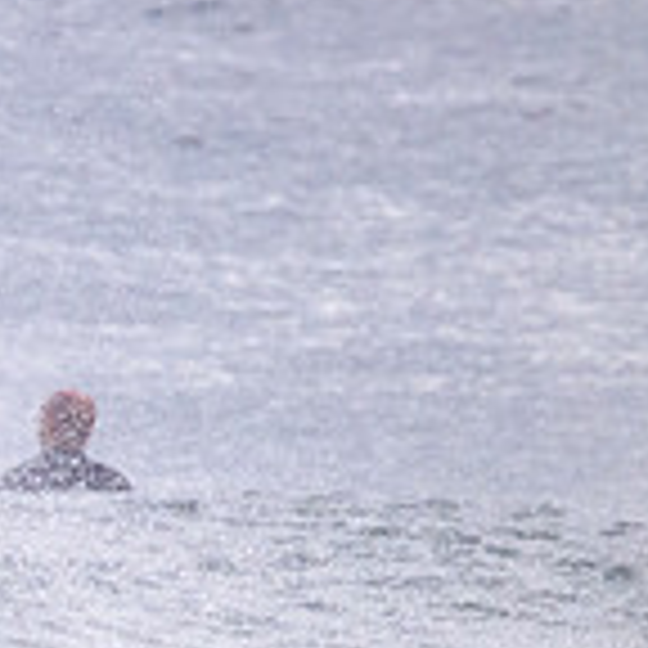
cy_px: 835
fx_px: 58094
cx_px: -549
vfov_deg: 0.6
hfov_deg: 0.6
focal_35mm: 2743
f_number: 11
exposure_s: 1/2000
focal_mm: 800
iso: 5000
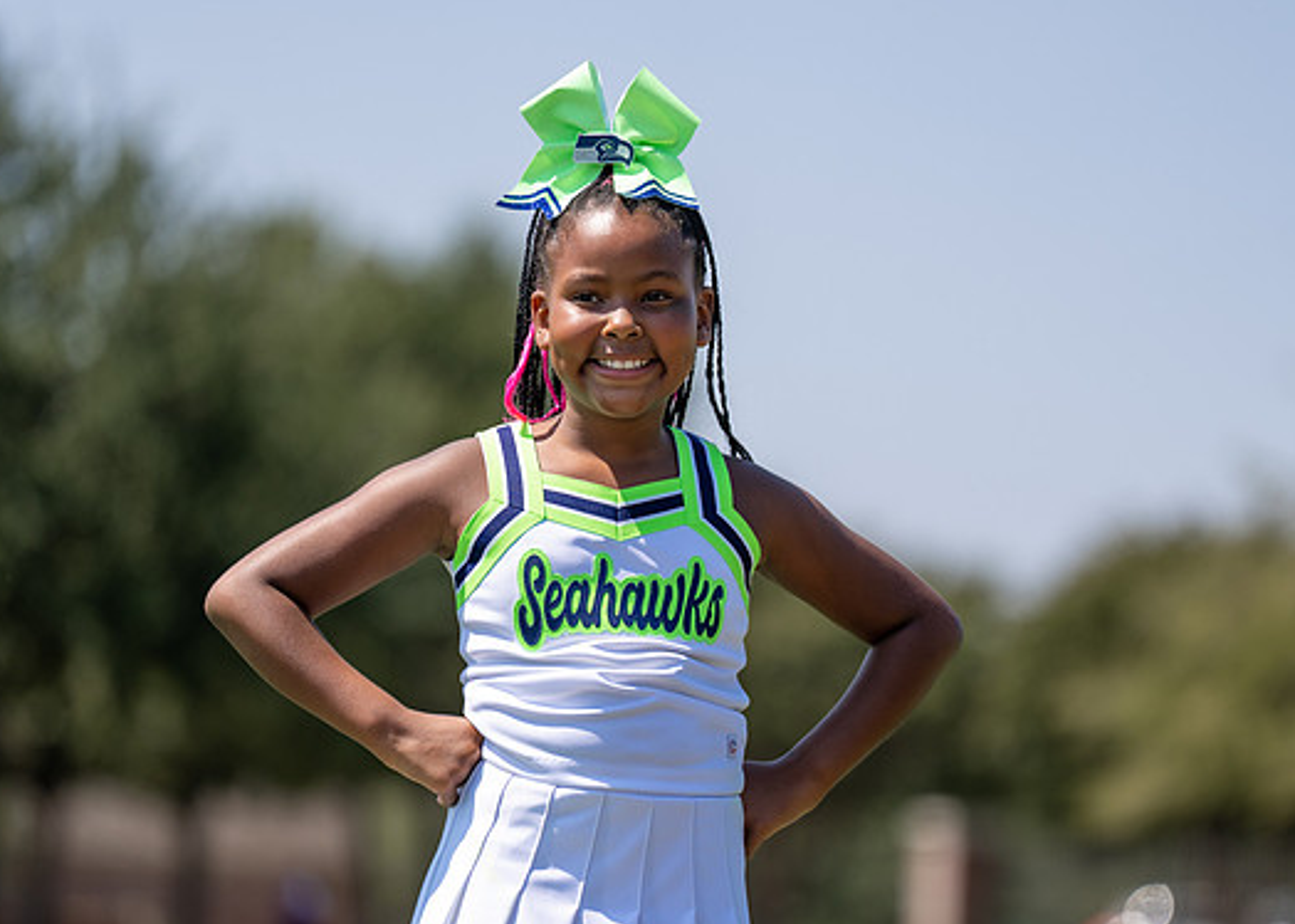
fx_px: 9450
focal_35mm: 257
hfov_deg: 7.8
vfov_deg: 5.6
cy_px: 537
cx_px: 679
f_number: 2.8
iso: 100
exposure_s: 1/1600
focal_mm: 200
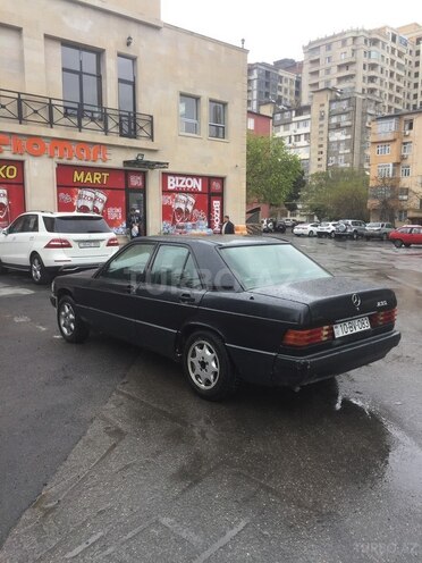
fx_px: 471
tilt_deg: -6.5
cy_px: 282
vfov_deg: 61.7
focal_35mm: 29
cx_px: 211
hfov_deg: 48.2
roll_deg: -0.1
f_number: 2.2
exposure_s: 1/213
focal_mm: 4.15
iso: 32
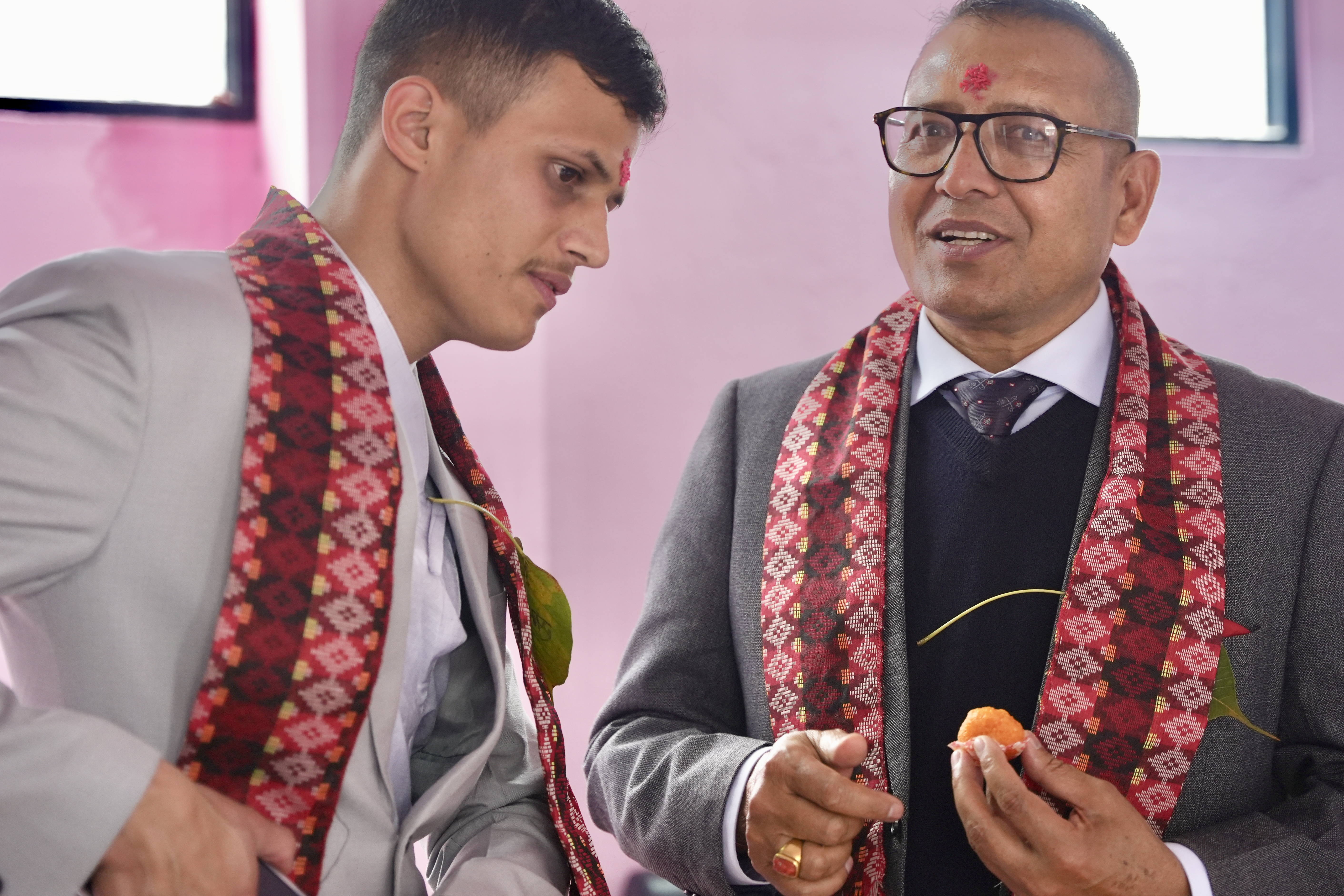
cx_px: 685
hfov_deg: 31.4
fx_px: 2390
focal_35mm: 64
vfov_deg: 21.2
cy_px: 407
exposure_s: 1/125
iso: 1000
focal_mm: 55.9
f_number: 2.8
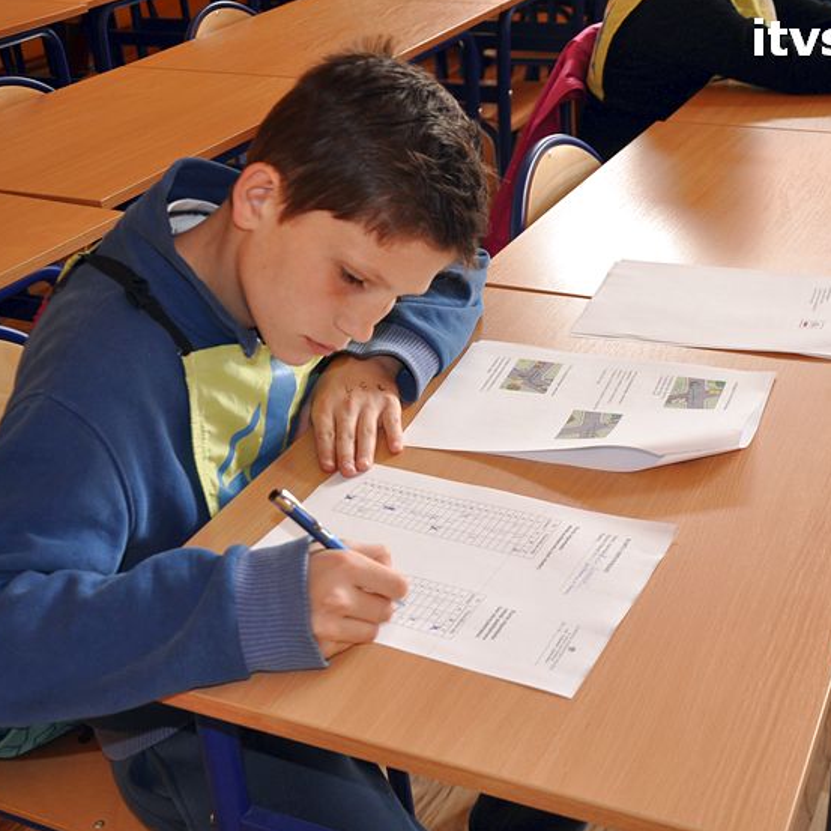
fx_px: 1277
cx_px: 452
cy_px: 417
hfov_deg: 36.0
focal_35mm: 47
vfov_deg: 36.1
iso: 500
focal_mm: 24
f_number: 3.8
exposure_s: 1/80
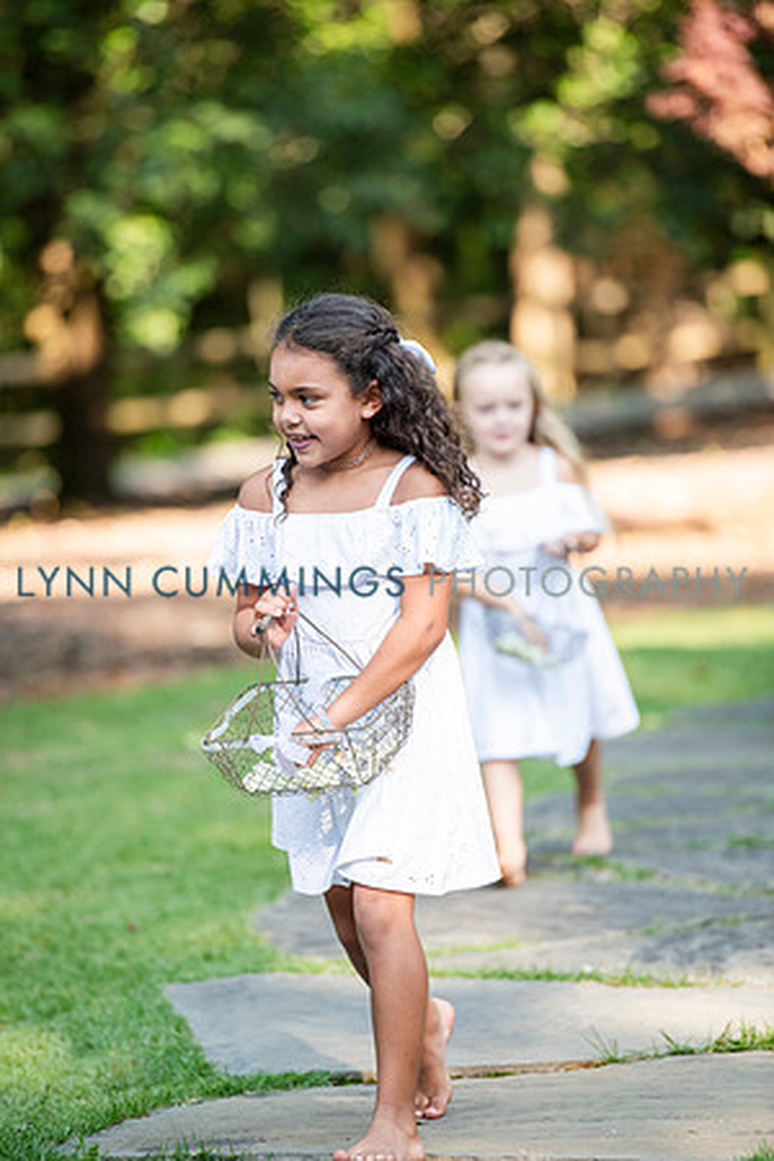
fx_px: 6449
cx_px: 387
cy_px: 580
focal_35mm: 200
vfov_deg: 10.3
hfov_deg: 6.9
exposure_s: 1/800
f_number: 3.2
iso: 800
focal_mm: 200
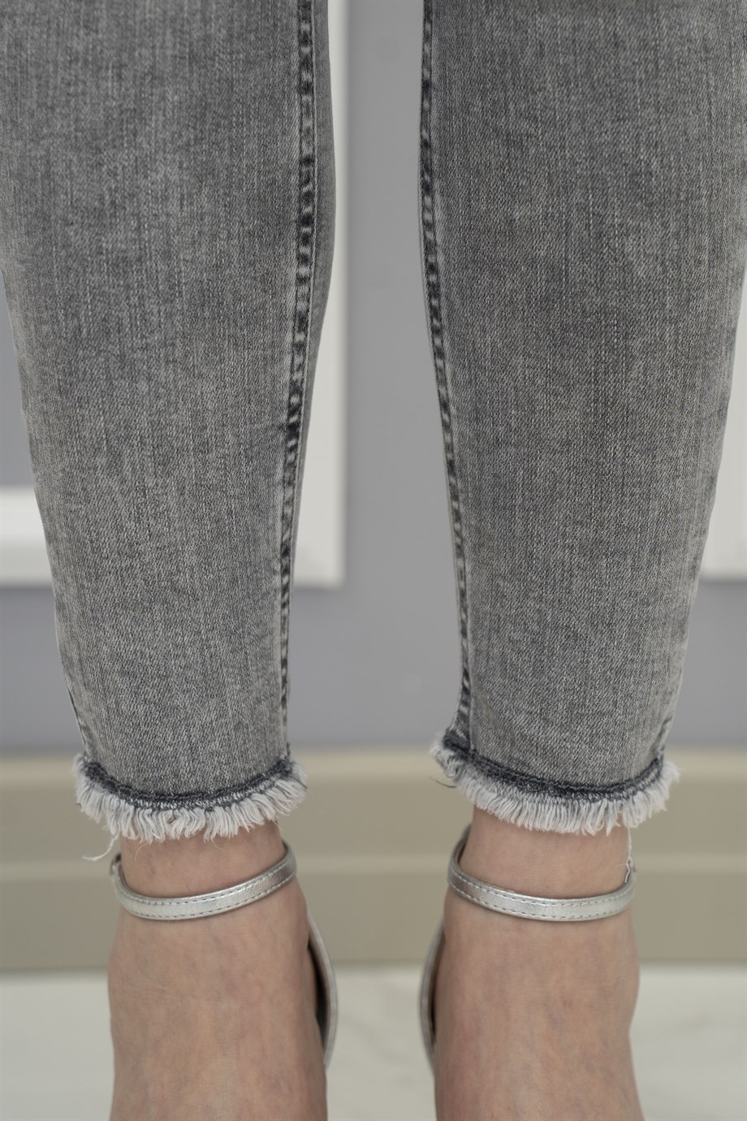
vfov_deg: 27.0
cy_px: 560
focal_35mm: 75
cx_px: 374
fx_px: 2334
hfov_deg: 18.2
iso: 500
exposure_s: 1/80
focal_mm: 75
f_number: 4.5
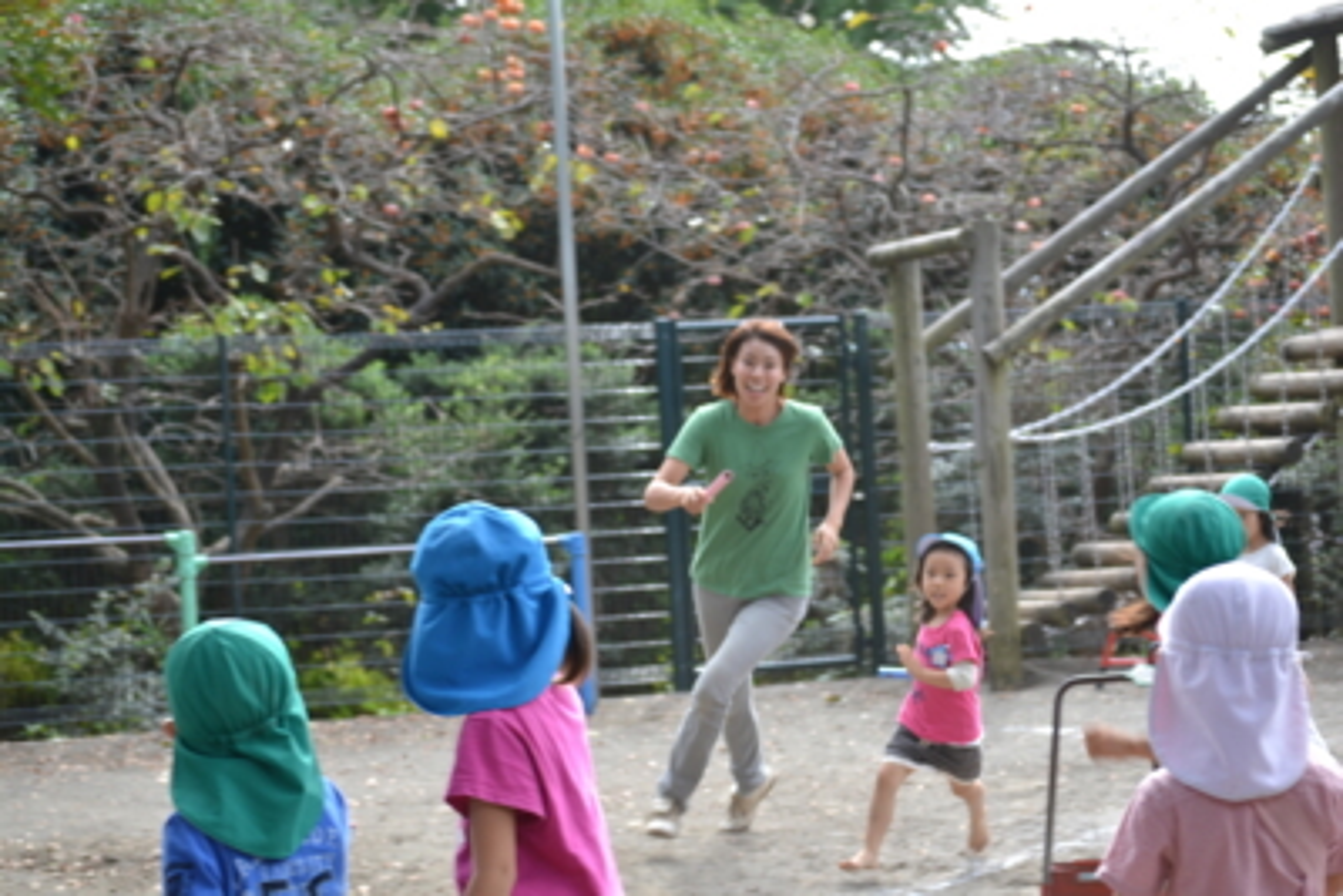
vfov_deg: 16.6
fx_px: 3079
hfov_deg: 24.6
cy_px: 448
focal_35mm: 82
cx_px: 672
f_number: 5.6
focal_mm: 55
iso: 180
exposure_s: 1/125
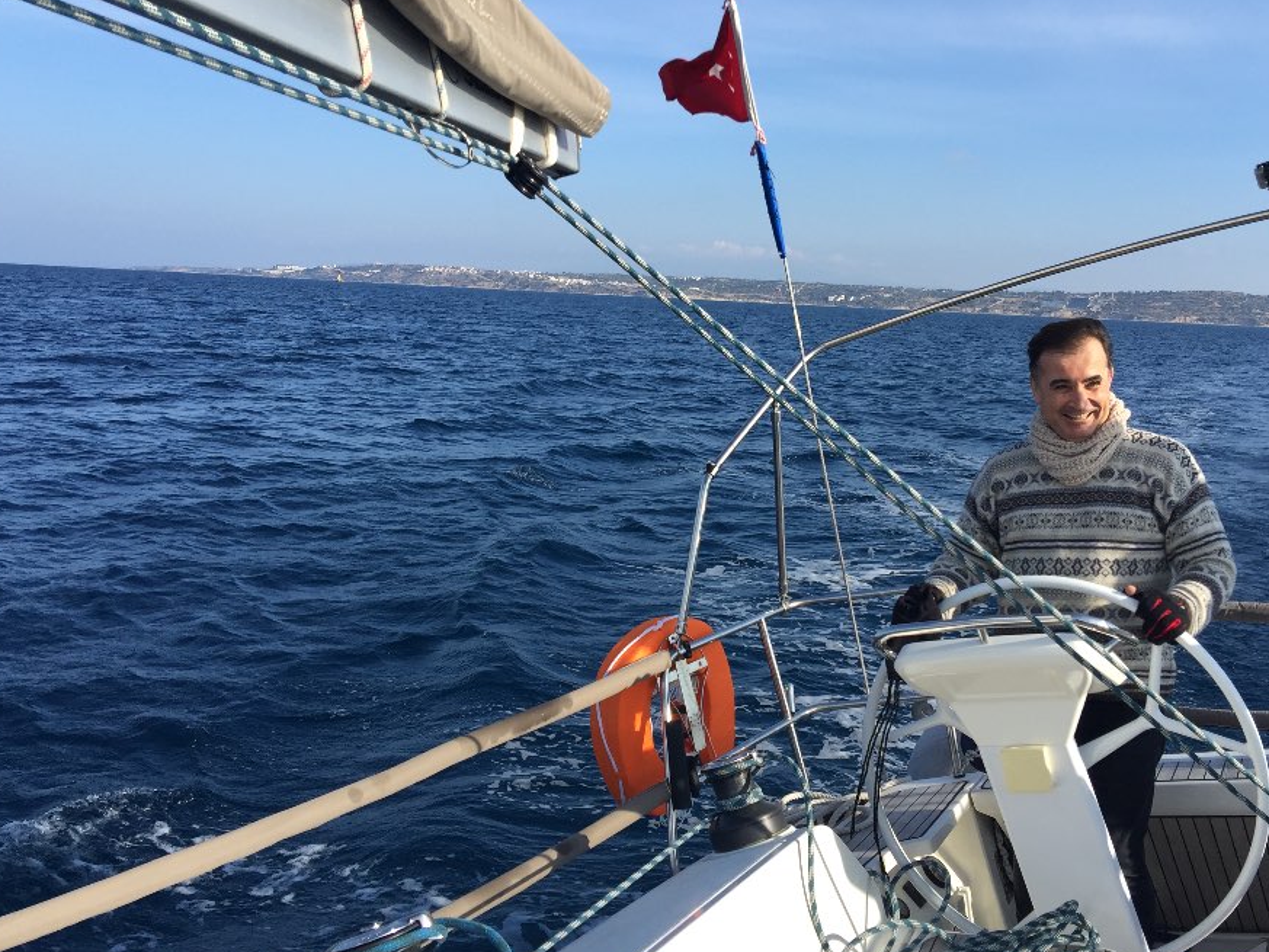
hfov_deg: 53.8
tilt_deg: -4.7
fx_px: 1247
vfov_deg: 41.8
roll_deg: -2.6
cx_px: 724
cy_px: 481
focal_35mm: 34
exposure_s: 1/1464
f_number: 2.2
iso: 32
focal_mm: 4.15
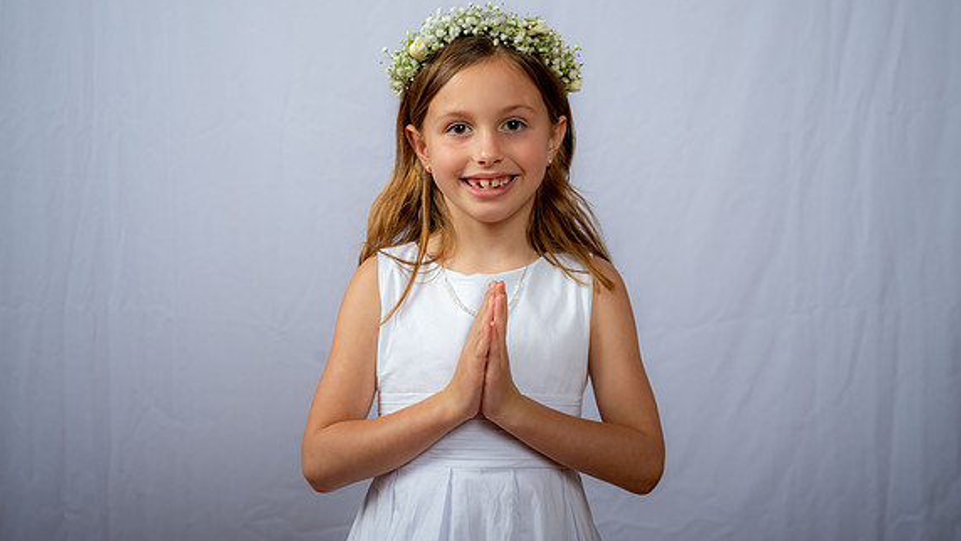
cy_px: 291
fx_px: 1759
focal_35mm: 69
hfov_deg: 30.6
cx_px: 482
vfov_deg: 17.5
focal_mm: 65
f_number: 6.3
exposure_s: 1/200
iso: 250
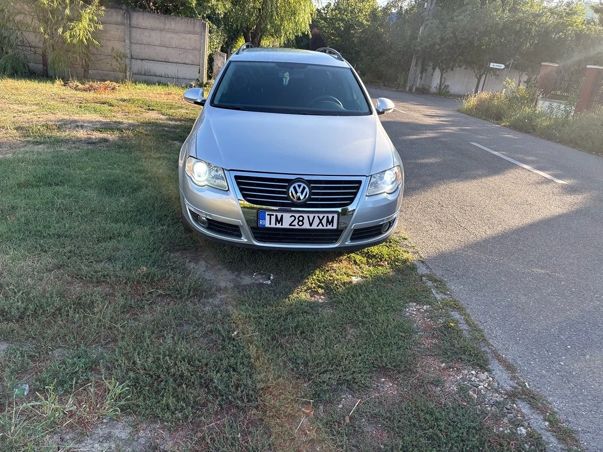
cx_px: 302
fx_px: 453
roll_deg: -8.4
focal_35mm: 26
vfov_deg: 53.1
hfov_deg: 67.3
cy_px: 226
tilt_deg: -19.6
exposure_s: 1/701
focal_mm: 5.96
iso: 64
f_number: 1.6
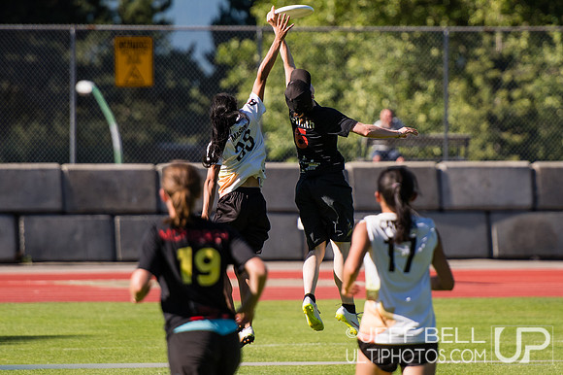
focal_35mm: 499
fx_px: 7795
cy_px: 159
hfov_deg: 4.1
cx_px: 293
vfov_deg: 2.8
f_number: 2.8
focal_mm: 200
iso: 100
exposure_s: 1/2500
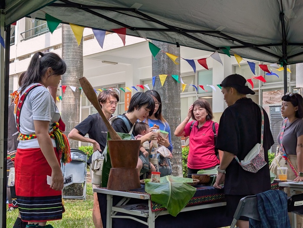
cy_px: 114
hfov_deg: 38.9
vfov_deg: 29.7
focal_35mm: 49
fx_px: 429
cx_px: 152
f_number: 1.68
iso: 20
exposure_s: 1/362
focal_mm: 6.9
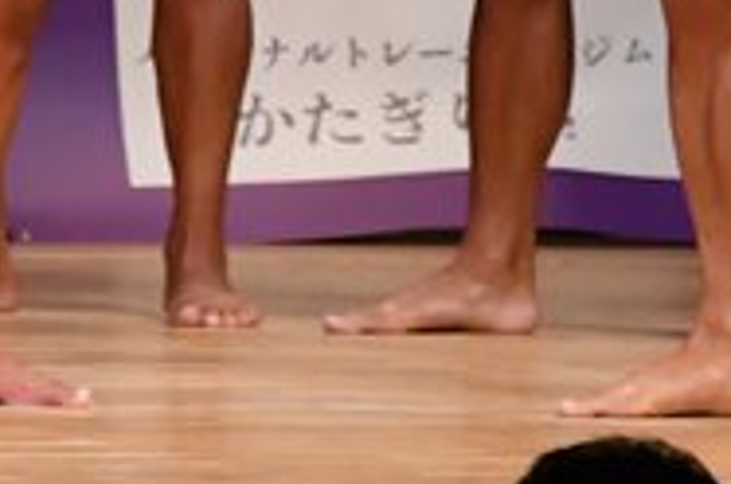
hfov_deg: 1.7
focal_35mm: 1182
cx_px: -330
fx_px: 23960
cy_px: -425
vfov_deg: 1.2
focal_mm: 190
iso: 4500
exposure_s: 1/400
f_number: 5.6
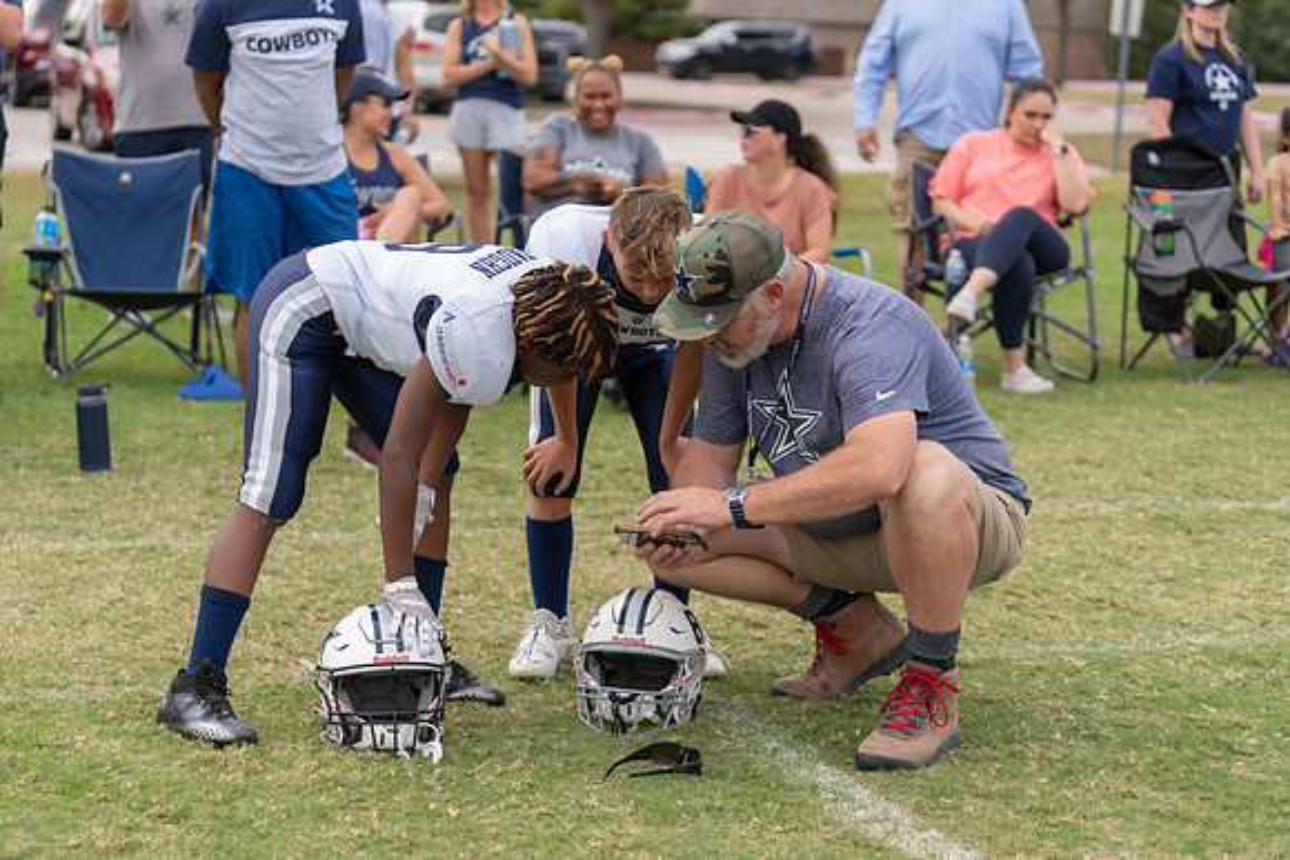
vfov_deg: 19.5
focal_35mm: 70
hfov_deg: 28.8
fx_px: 2509
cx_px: 645
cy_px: 430
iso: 100
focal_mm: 70
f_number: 2.8
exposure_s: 1/640
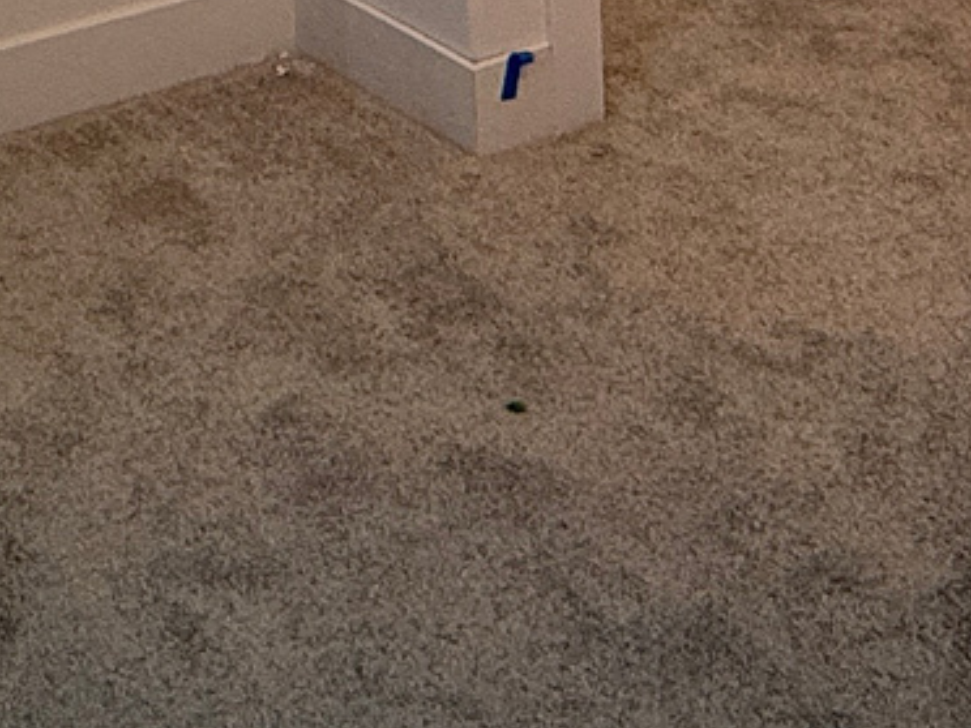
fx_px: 2160
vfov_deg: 15.6
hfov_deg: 24.3
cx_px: 16
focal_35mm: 77
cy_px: -684
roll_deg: +4.3
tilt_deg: -3.4
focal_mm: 2.22
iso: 64
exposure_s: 1/315
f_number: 2.2
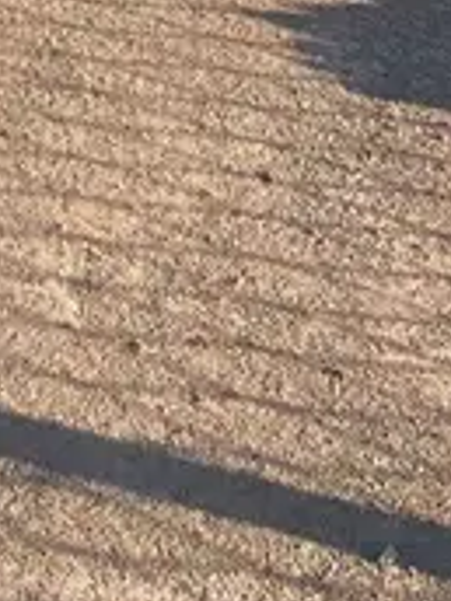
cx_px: -287
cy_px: -666
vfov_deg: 14.3
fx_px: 1928
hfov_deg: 12.5
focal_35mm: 111
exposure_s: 1/1377
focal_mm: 5.7
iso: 50
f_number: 1.5
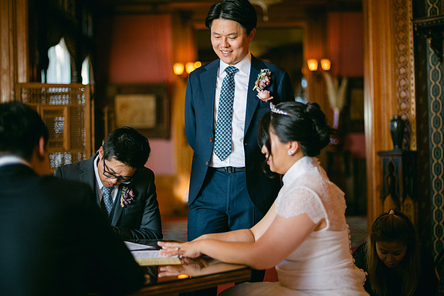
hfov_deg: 32.9
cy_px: 148
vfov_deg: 22.2
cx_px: 228
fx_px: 752
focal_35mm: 61
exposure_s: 1/125
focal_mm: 58
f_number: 1.8
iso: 250
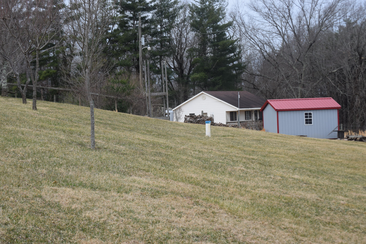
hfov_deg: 24.6
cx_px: 183
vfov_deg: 16.6
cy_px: 122
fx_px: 839
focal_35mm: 82
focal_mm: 55
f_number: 8
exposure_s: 1/250
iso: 200
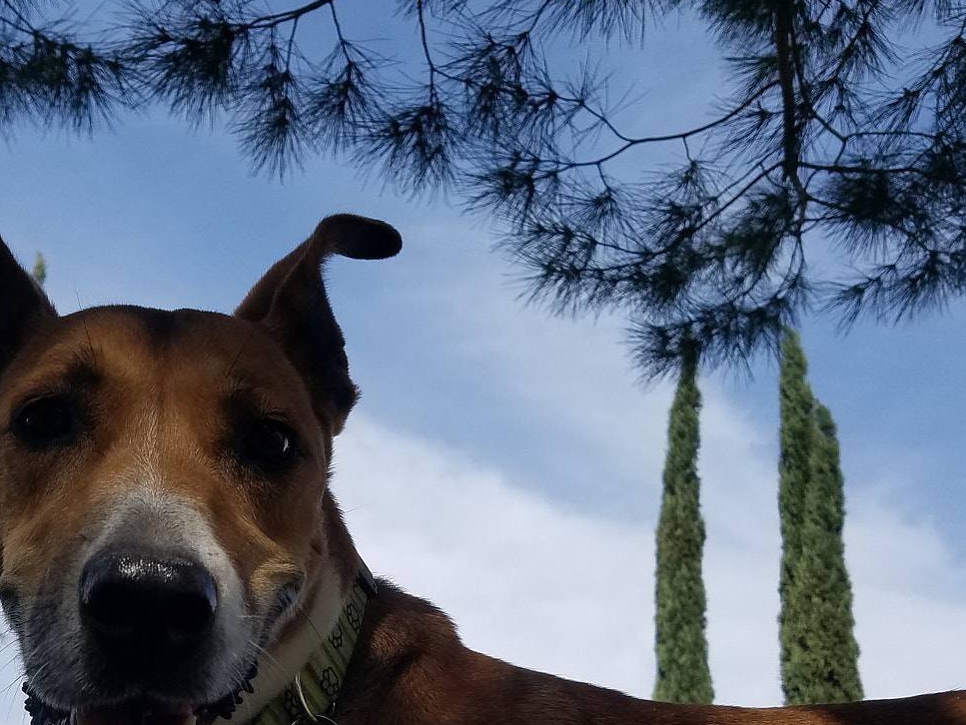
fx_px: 1200
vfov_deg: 32.6
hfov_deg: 43.6
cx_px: 380
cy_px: 592
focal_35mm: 43
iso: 50
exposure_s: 1/2448
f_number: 1.7
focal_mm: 4.2
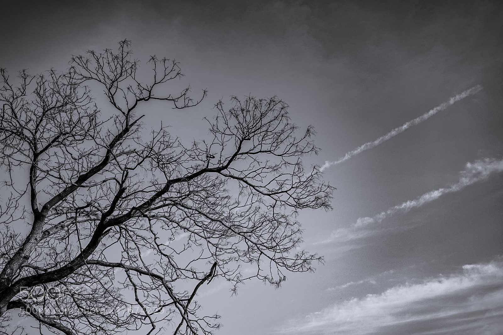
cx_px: 252
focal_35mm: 42
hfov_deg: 46.4
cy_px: 168
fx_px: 587
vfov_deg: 31.9
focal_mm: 42
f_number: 5.6
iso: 100
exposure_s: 1/400
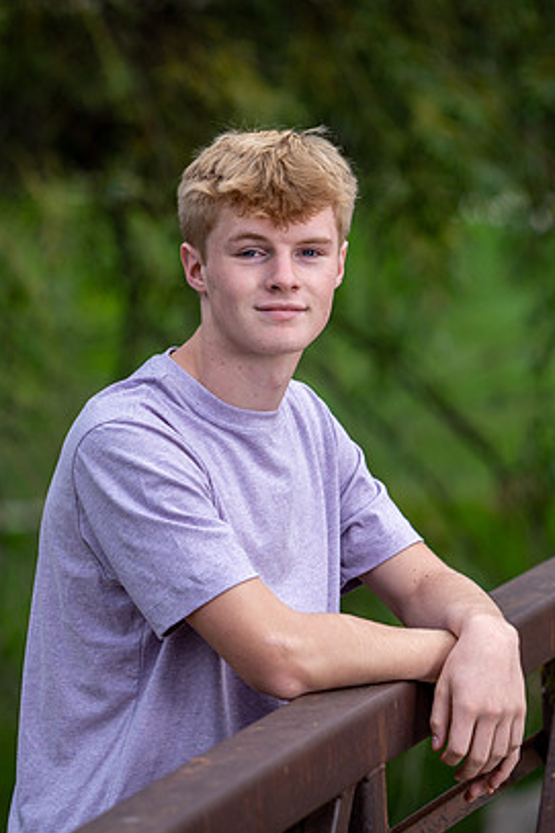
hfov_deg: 6.9
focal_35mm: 199
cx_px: 289
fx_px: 4605
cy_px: 456
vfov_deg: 10.3
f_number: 4
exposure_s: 1/250
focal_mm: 180
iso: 100
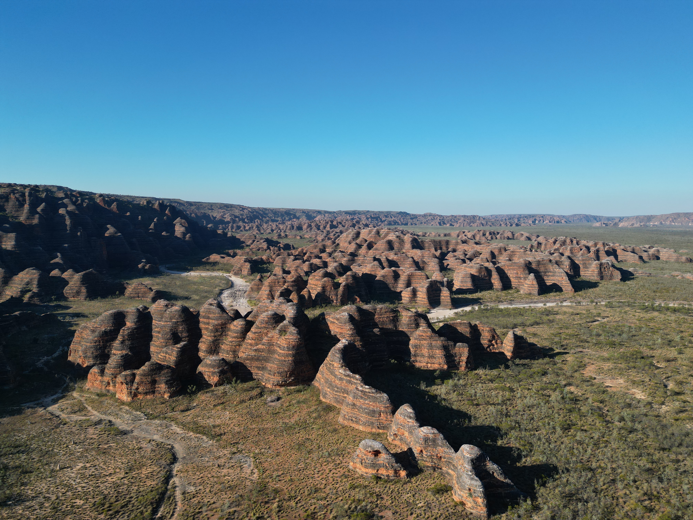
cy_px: 260
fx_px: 480
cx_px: 346
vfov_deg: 56.8
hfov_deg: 71.6
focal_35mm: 24
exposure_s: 1/2500
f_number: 1.7
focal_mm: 6.72
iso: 100
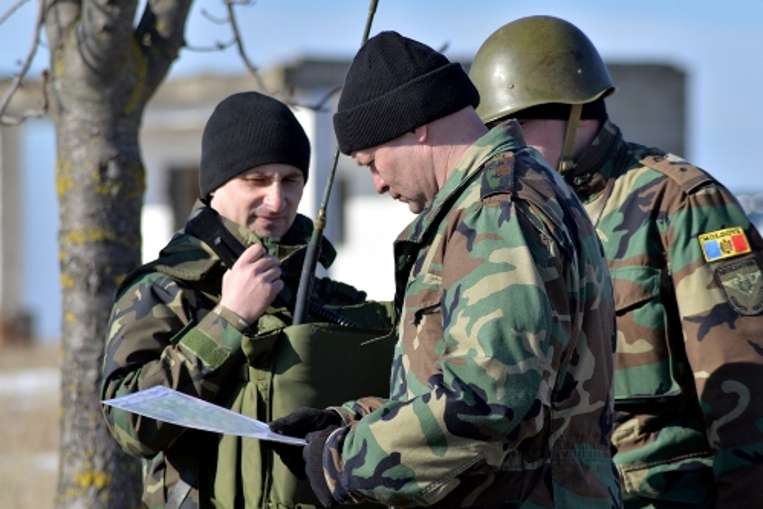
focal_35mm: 333
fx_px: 7059
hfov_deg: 6.2
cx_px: 390
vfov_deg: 4.1
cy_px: 257
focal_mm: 300
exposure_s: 1/500
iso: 160
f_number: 8
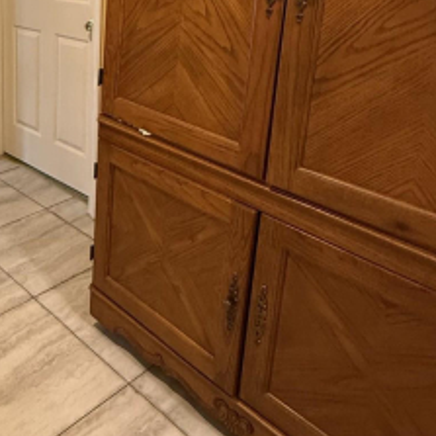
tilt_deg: -10.1
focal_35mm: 37
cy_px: 36
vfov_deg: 41.1
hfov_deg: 38.9
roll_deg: +2.0
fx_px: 527
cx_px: -16
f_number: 2.2
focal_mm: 2.22
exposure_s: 1/60
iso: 400
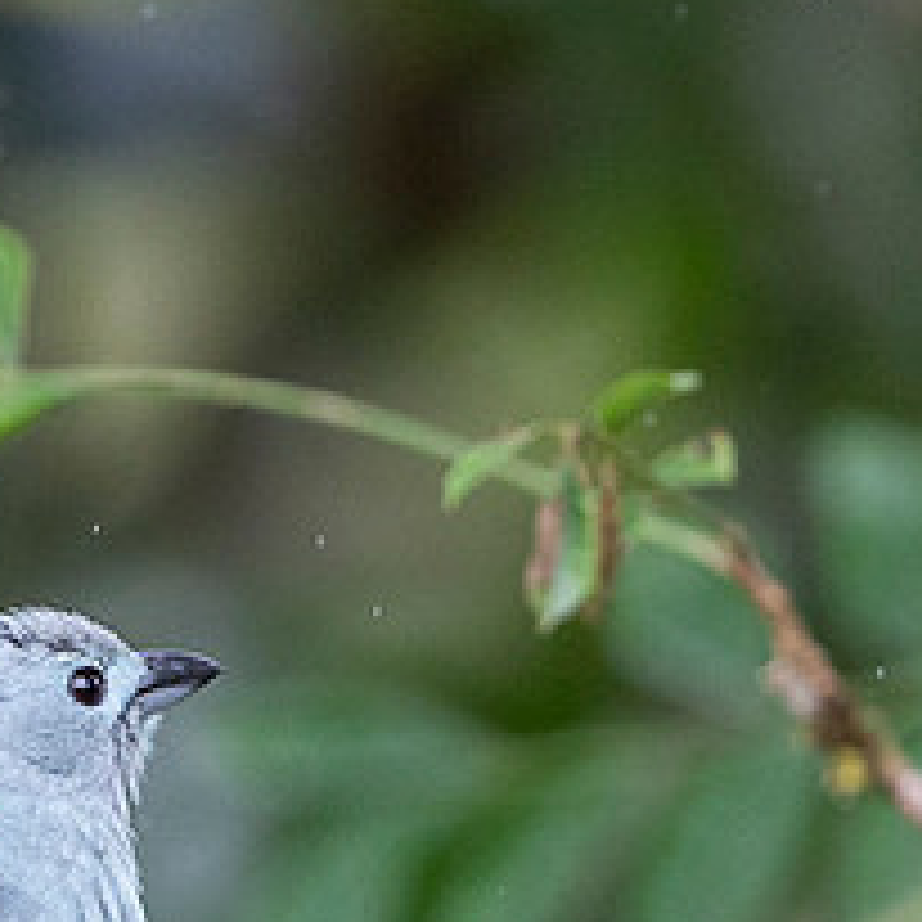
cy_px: 980
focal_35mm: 2348
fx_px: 70755
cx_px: 403
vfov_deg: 0.7
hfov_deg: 0.7
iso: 2000
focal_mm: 500
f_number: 4
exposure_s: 1/1250
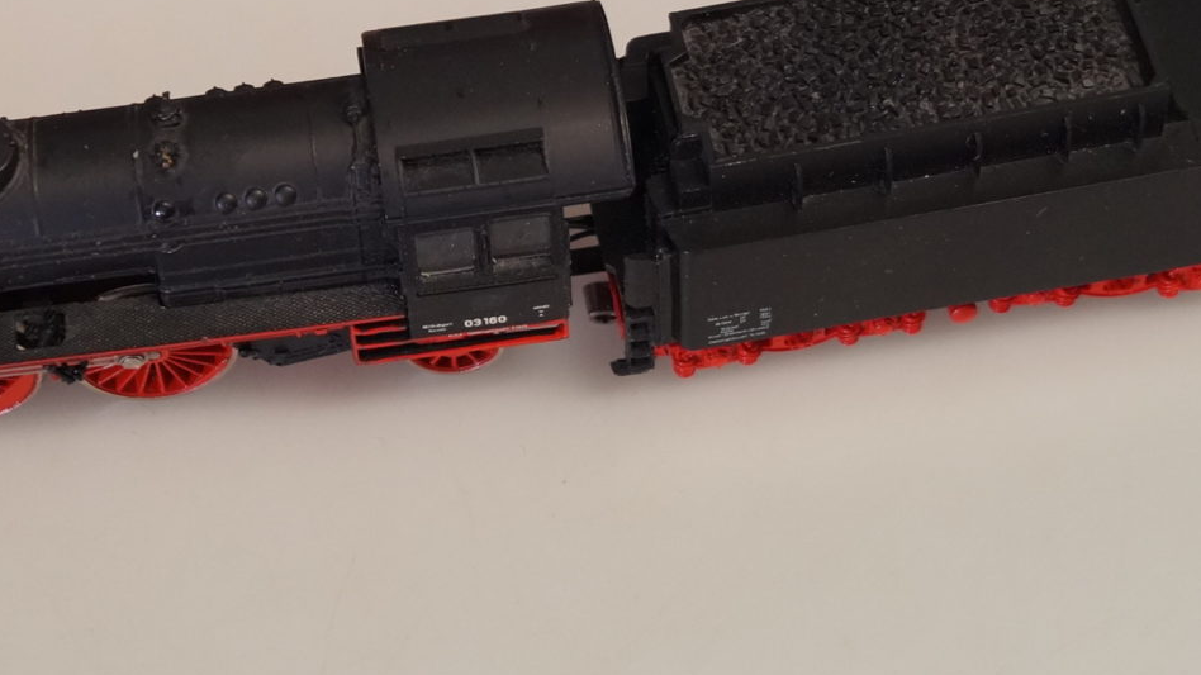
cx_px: 215
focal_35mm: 95
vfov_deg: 12.6
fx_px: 3025
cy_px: 55
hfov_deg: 22.1
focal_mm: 28
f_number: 4.5
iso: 640
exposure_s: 1/160
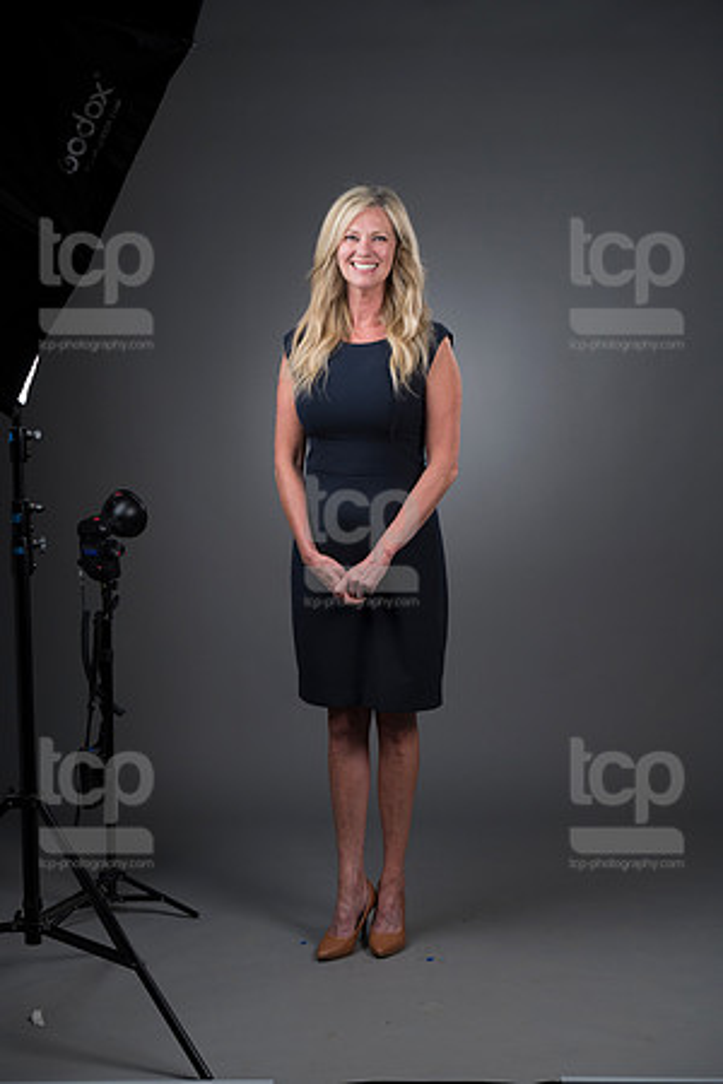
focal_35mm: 80
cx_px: 362
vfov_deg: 25.4
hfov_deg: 17.1
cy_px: 542
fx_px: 2410
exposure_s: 1/250
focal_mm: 80
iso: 160
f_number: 5.6
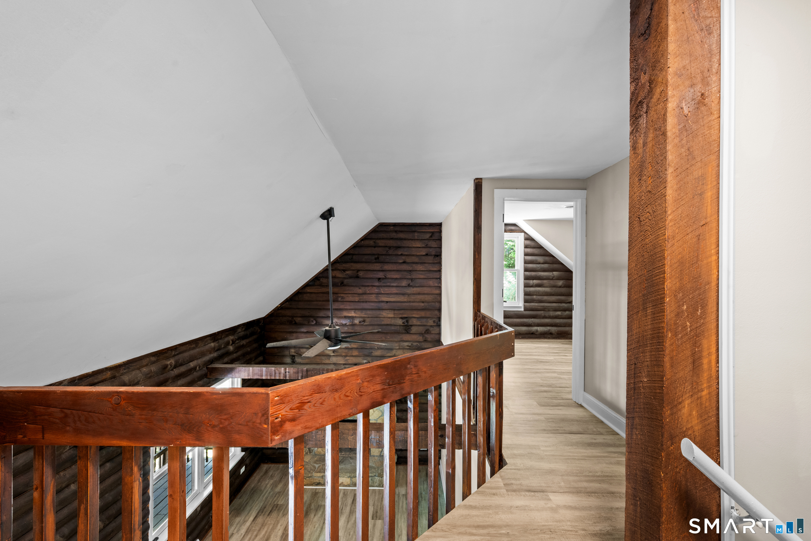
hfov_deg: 100.4
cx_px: 406
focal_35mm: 15
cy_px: 270
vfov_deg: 77.3
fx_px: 338
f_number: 9
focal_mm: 15
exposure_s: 2.5
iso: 320
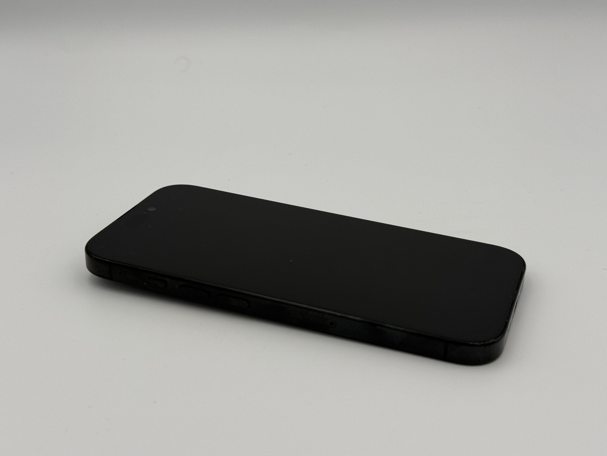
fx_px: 842
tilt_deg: -24.7
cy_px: 228
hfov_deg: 39.7
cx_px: 304
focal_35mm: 48
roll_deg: -1.1
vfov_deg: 30.3
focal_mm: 6.76
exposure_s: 1/1167
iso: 64
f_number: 1.78
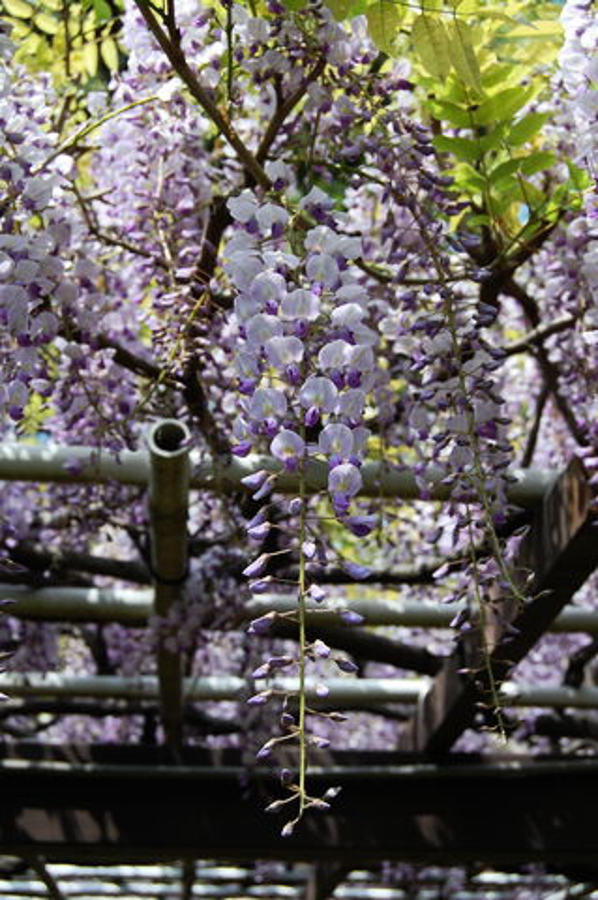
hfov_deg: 28.0
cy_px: 450
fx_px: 1199
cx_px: 299
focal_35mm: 48
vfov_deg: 41.2
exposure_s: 1/200
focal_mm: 32
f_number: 7.1
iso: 200
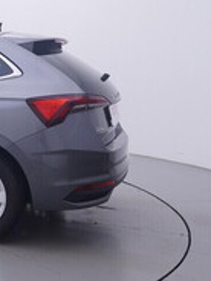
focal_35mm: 64
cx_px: -118
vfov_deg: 29.8
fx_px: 524
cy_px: 89
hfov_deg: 19.4
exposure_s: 1/80
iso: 200
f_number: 5
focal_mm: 15
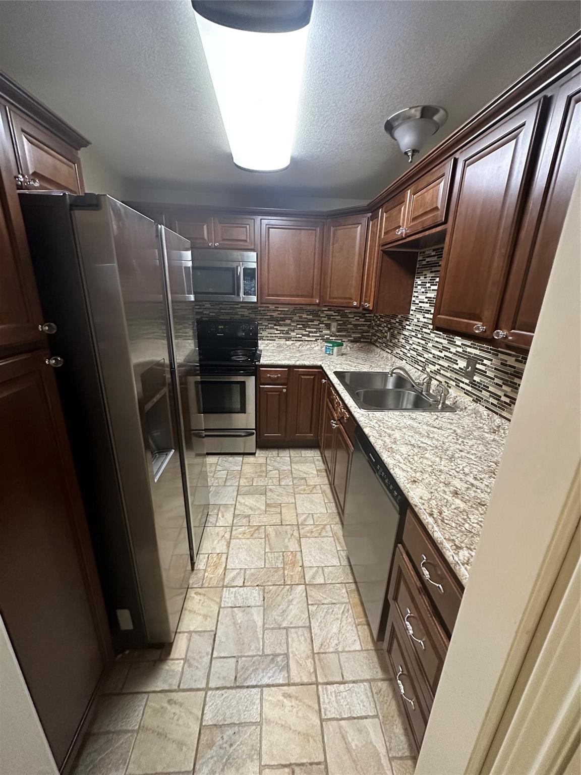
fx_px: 313
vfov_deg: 102.1
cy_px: 388
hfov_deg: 85.7
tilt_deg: -17.8
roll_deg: -3.0
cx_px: 290
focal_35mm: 14
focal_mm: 2.22
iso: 640
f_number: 2.2
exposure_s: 1/60
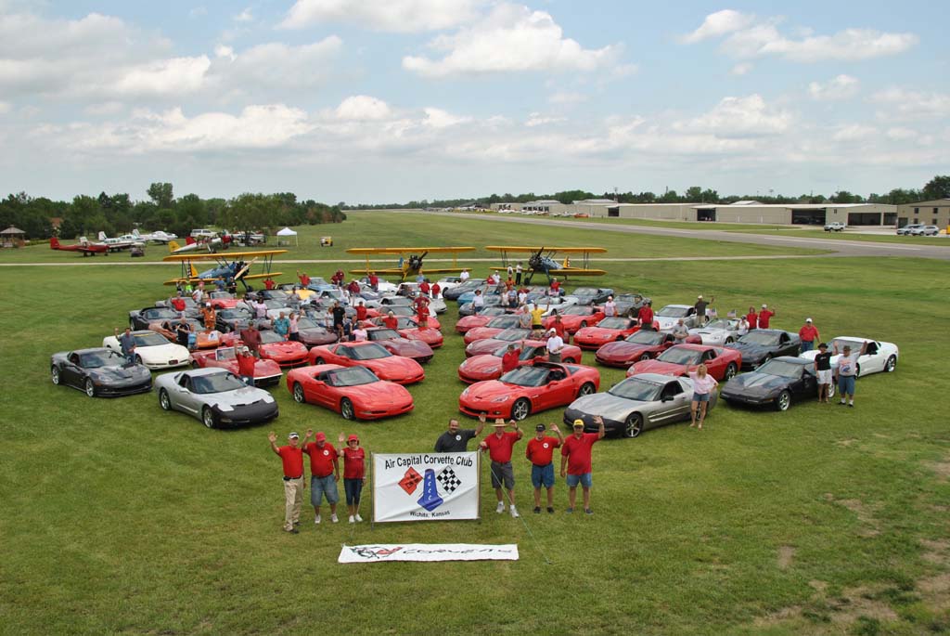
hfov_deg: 61.9
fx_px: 792
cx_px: 475
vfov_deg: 43.7
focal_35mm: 30
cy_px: 318
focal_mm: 20
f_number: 8
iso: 100
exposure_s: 1/250
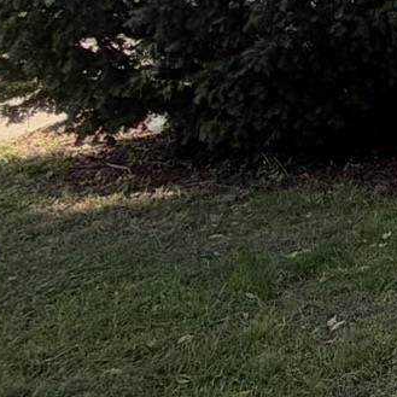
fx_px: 999
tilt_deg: +0.8
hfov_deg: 15.4
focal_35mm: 77
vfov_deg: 21.4
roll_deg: -0.6
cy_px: -28
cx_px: 895
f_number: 2.2
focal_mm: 2.22
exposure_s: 1/502
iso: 50
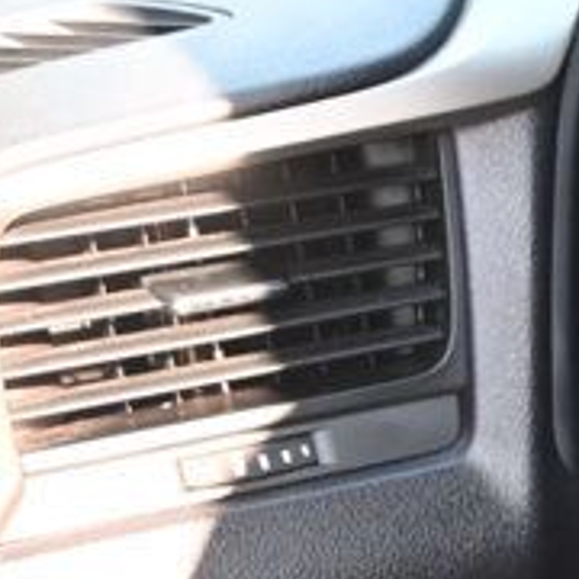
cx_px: 1464
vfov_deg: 11.7
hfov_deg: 10.0
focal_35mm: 149
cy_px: 495
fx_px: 2813
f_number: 3.8
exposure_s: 1/125
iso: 800
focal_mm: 20.5
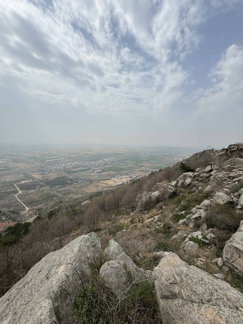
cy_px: 162
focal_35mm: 14
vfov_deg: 102.1
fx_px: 131
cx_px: 122
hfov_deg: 85.7
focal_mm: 2.22
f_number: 2.2
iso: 50
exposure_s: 1/2985
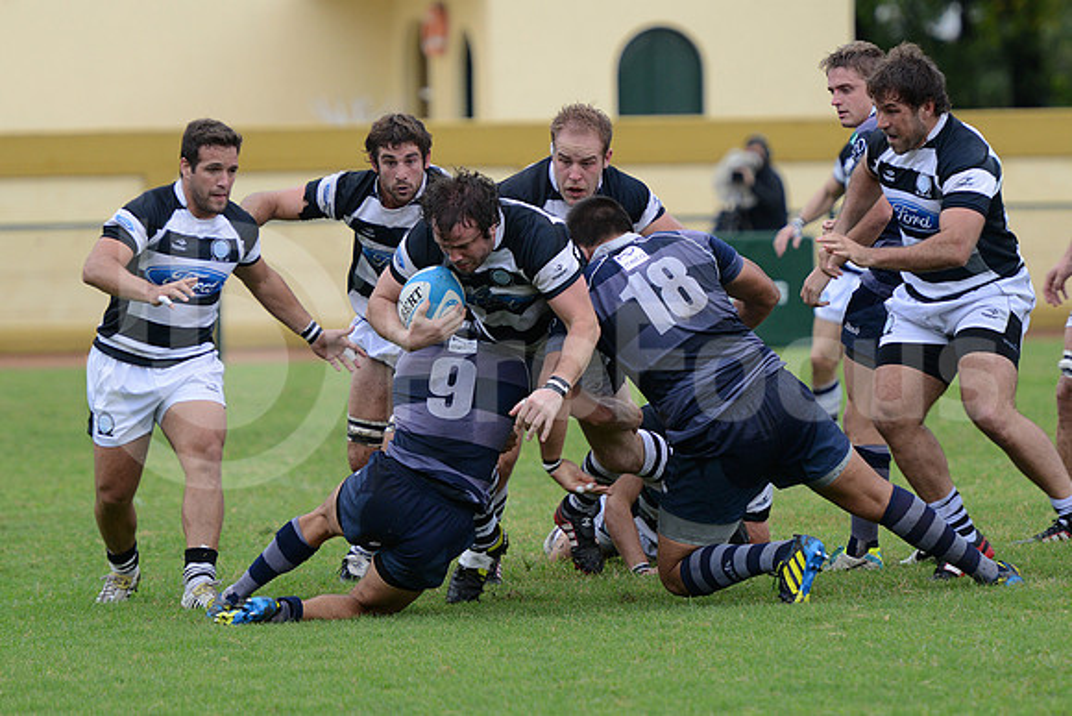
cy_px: 358
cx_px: 536
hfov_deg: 7.6
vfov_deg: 5.1
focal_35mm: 270
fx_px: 8042
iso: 1250
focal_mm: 270
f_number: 4
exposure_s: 1/500
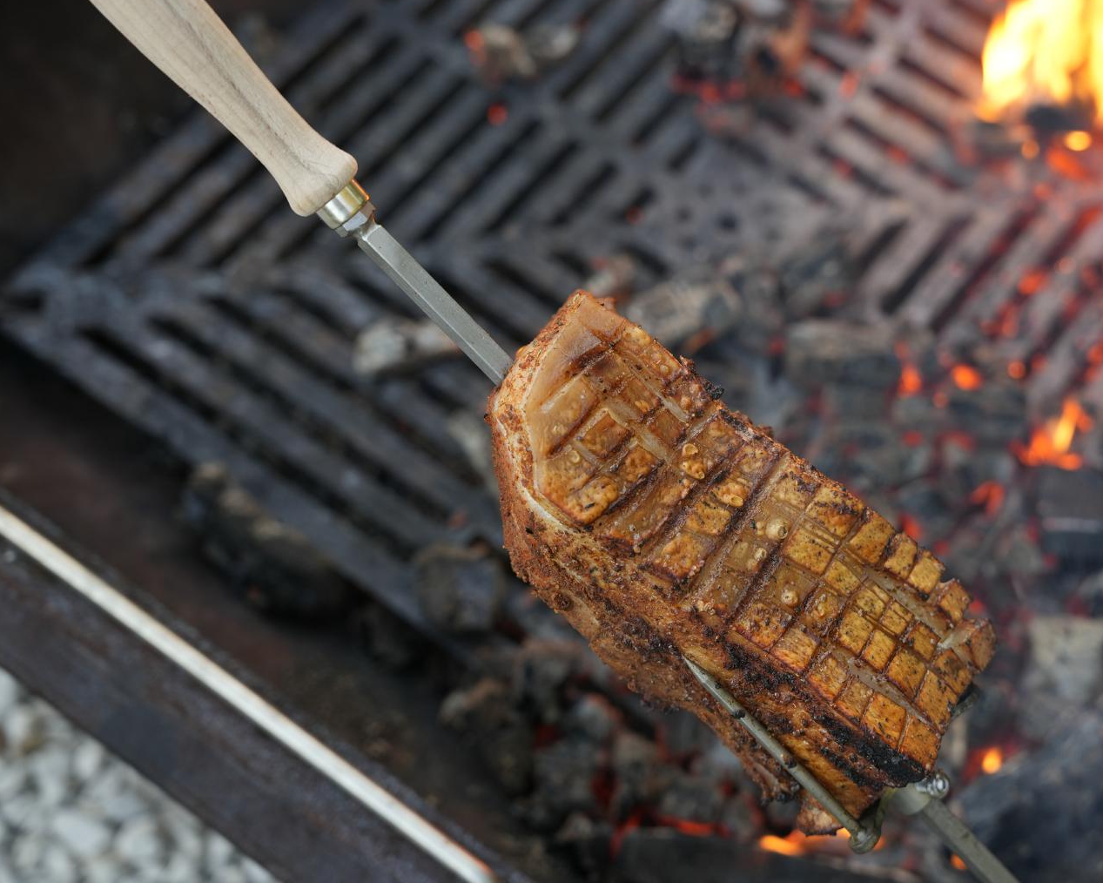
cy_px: 381
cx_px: 763
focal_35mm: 65
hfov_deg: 28.9
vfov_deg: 23.5
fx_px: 2122
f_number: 3.2
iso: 250
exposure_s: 1/80
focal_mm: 45.7
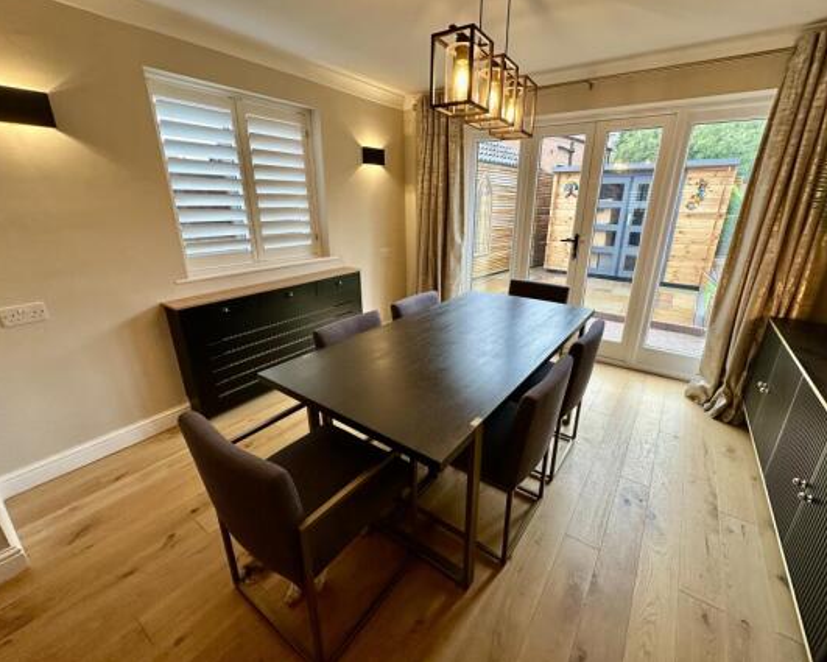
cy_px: 325
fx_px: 367
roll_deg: -0.4
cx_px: 435
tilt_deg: -18.3
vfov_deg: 84.0
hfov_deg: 96.7
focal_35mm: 15
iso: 160
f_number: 2.2
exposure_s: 1/100
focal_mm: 2.22
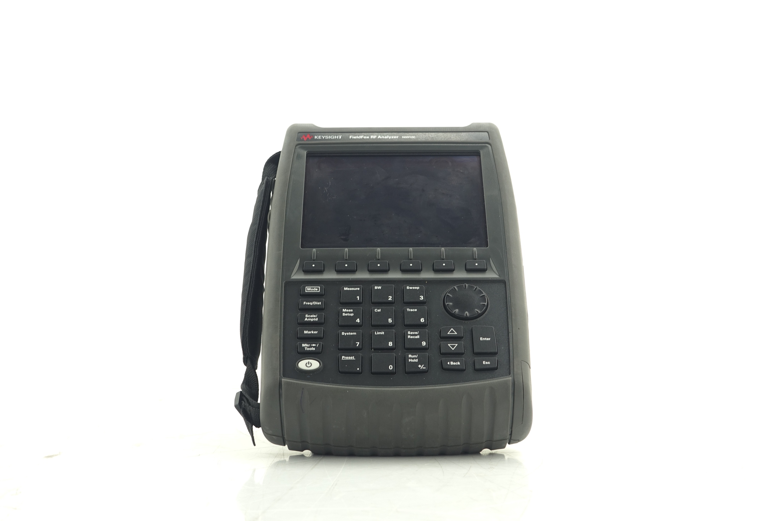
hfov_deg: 37.5
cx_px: 391
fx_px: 1151
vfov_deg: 25.5
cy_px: 260
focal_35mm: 53
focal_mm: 19.29
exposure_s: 1/4
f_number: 4.5
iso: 100
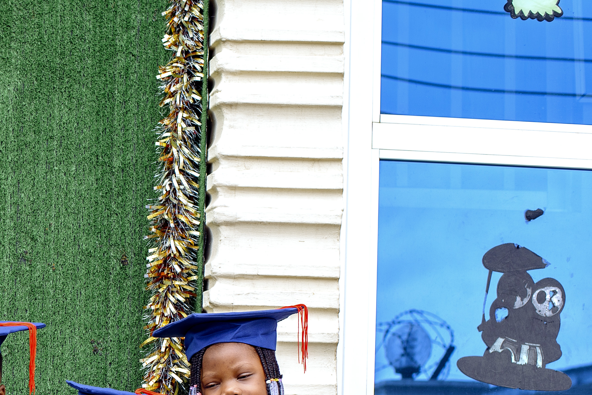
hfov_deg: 13.9
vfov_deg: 9.5
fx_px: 2336
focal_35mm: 142
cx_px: -191
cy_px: 489
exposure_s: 1/160
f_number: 4.5
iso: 100
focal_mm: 50
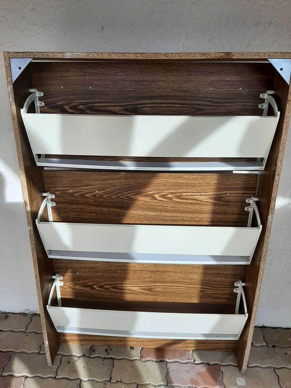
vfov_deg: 67.3
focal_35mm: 26
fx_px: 291
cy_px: 194
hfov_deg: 53.1
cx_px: 146
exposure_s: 1/872
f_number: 1.7
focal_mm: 3.93
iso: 40
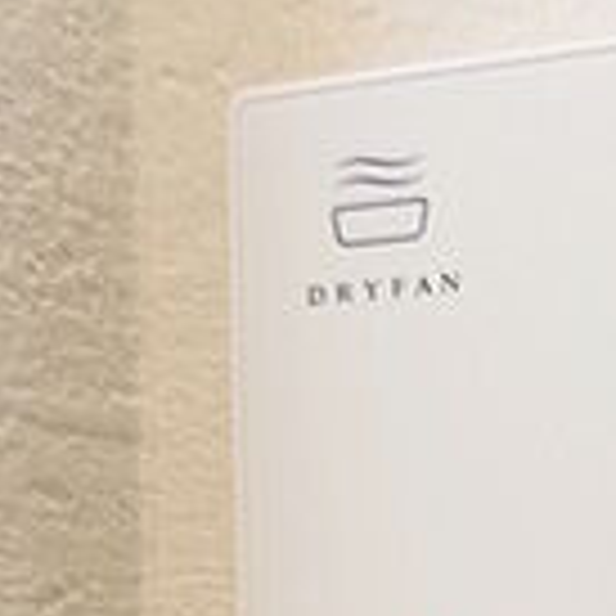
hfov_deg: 16.6
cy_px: 823
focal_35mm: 97
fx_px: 1953
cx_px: 877
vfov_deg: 16.8
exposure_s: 1/50
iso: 100
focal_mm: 5.43
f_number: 1.89
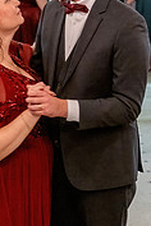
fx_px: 560
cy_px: 142
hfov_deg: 15.3
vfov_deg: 22.8
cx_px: 45
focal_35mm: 89
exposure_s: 1/30
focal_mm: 35
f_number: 2.8
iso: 3200
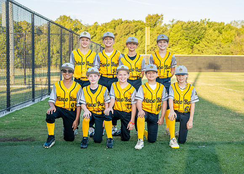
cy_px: 78
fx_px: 412
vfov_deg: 23.8
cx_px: 134
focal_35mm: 60
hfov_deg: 32.9
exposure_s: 1/320
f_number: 4
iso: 200
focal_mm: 50
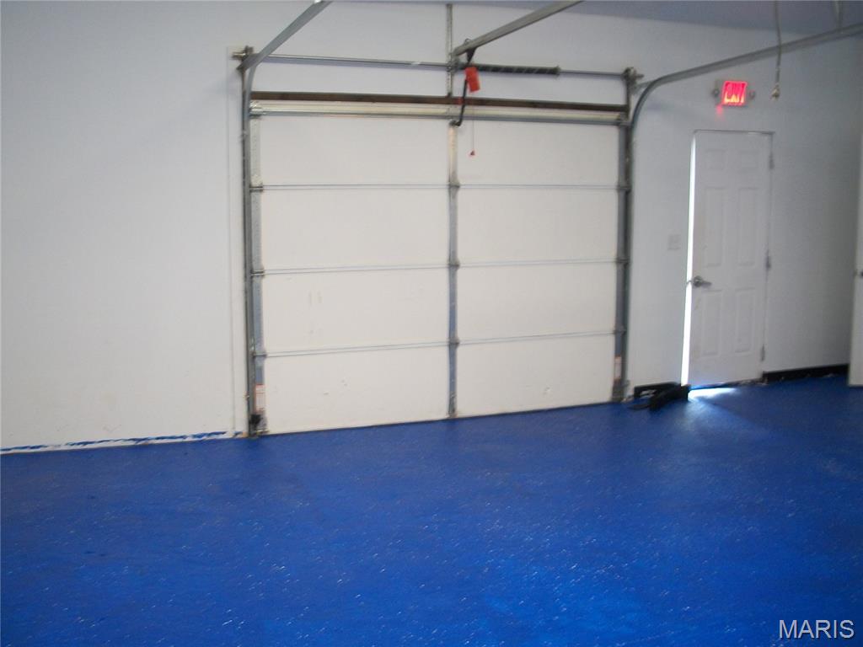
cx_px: 432
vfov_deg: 40.7
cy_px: 324
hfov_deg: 52.6
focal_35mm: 35
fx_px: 873
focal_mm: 6.3
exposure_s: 1/6
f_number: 3.1
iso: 206
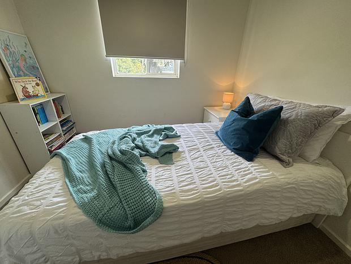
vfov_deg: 85.8
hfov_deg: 102.0
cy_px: 132
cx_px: 176
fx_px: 142
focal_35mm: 14
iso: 100
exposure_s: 1/100
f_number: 2.2
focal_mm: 2.22
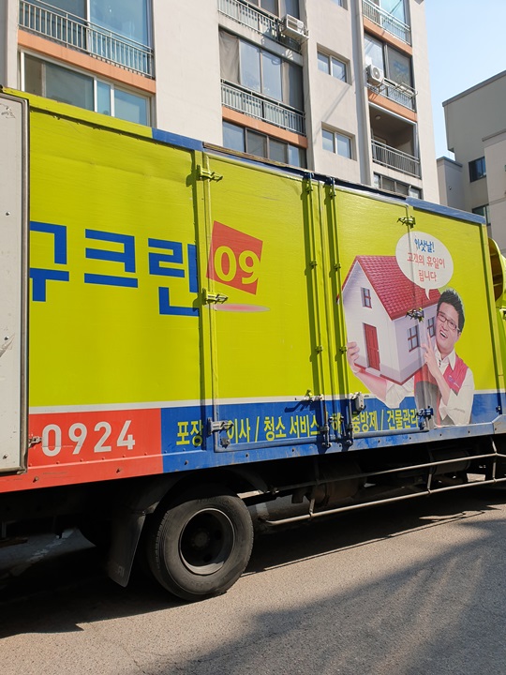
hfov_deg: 53.1
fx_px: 507
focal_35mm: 26
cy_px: 338
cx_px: 253
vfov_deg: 67.3
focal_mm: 4.3
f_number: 2.4
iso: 50
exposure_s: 1/1186
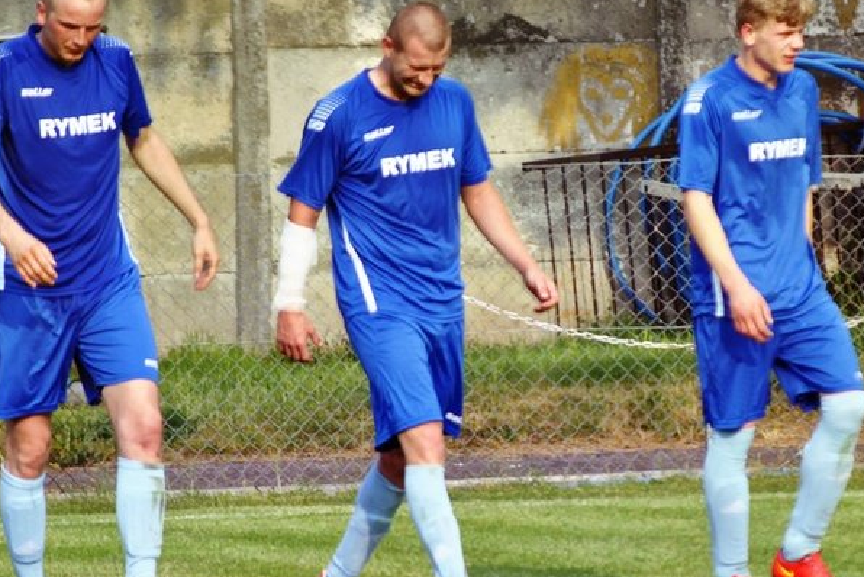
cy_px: 300
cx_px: 413
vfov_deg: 4.2
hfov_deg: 6.3
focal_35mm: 327
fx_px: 7851
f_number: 5.6
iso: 220
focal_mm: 200
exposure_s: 1/500
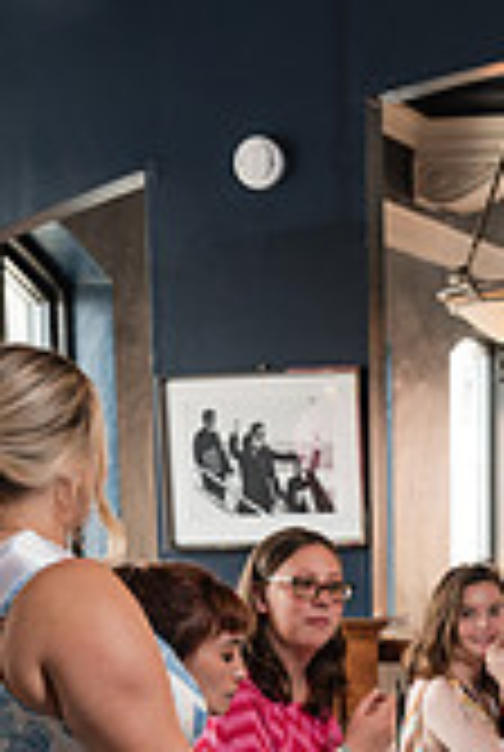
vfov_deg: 17.3
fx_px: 2363
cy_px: 901
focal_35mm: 113
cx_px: 495
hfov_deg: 12.0
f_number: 4
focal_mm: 42
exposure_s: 1/250
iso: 1000
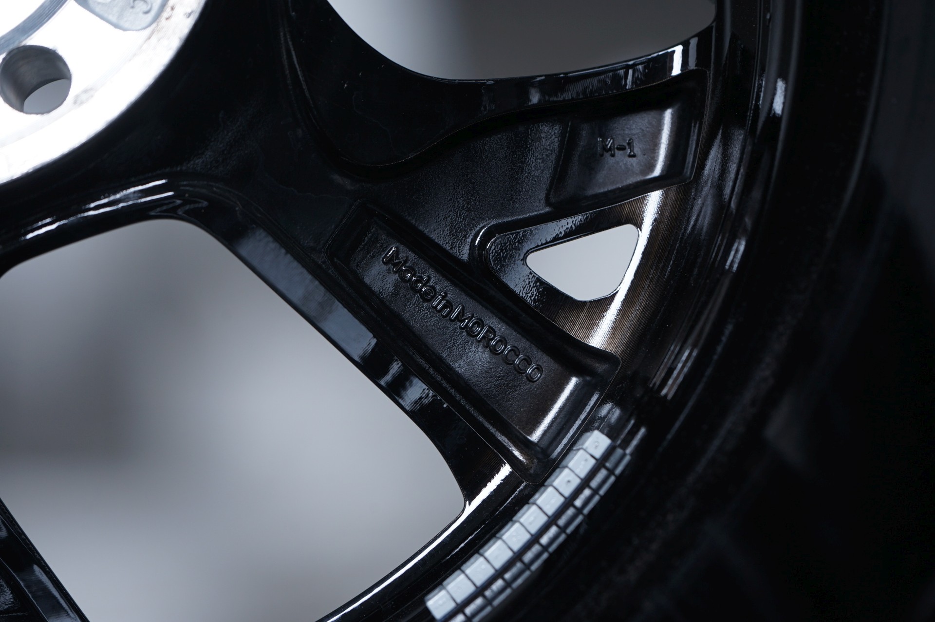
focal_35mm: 43
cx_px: 468
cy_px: 311
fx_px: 1116
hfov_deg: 45.5
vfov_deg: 31.1
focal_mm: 43
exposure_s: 1/100
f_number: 7.1
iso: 250
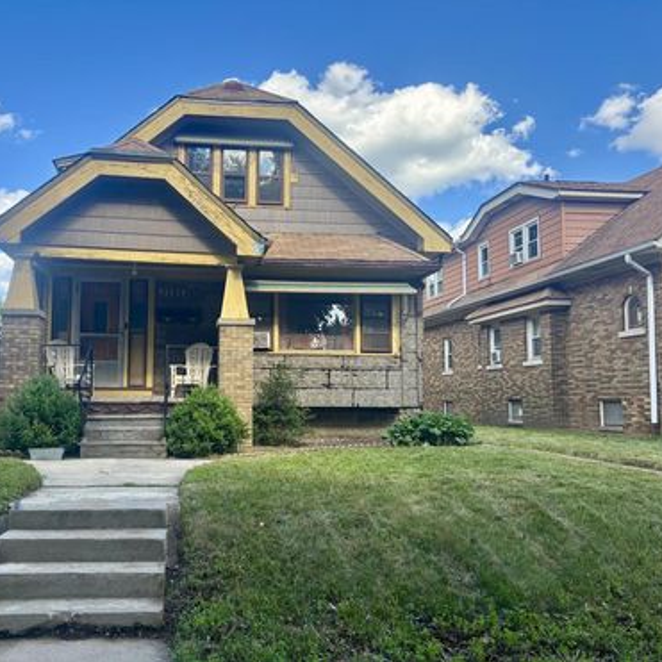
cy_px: 331
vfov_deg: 52.5
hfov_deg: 51.9
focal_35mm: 31
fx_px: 671
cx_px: 241
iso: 50
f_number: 1.6
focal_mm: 5.96
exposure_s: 1/769
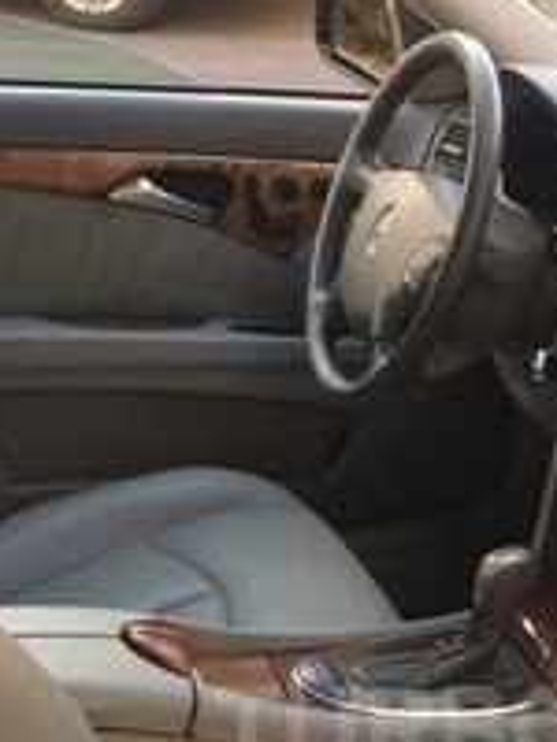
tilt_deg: -33.1
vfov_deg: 25.8
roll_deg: -3.6
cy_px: 727
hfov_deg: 20.0
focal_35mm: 72
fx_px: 1545
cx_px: 501
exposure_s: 1/33
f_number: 2.2
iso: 40
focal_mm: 4.15
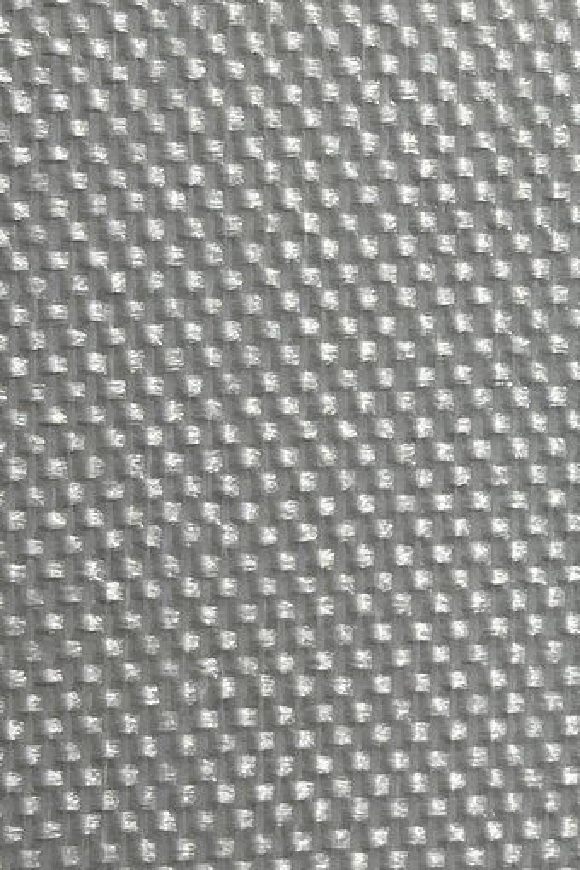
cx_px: 966
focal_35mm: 106
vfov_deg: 19.3
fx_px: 2561
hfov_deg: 12.1
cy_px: 515
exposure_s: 1/314
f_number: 1.6
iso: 32
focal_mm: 4.2
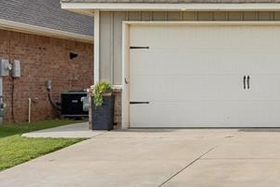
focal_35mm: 92
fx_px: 715
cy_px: 81
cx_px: 432
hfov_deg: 19.1
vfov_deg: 14.9
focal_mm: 18
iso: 200
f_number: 7.1
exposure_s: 1/1600
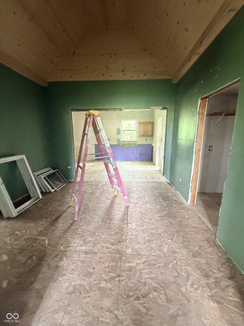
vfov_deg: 102.1
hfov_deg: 85.7
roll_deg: +0.2
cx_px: 122
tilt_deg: -11.3
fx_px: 132
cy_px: 163
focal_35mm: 14
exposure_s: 1/60
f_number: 2.2
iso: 800
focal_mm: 2.22
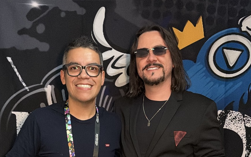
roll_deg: +0.8
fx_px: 404
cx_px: 114
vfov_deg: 20.7
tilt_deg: -8.3
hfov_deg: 34.5
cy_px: 181
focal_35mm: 59
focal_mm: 6.76
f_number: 1.78
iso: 1250
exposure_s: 1/120
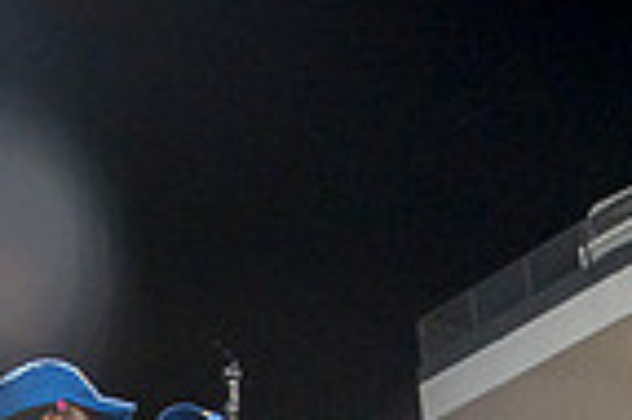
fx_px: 2420
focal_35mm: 138
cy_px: 743
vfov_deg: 9.5
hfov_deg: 14.7
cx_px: 71
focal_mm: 34
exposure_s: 1/200
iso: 2000
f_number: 4
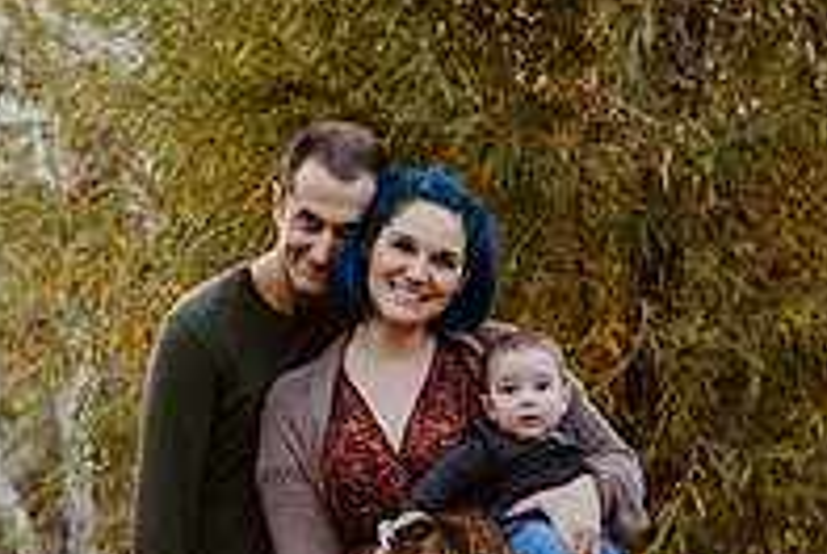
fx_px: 3382
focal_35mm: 147
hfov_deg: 13.8
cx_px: 118
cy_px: 489
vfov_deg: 9.3
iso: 400
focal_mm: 50
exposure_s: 1/500
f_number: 3.2
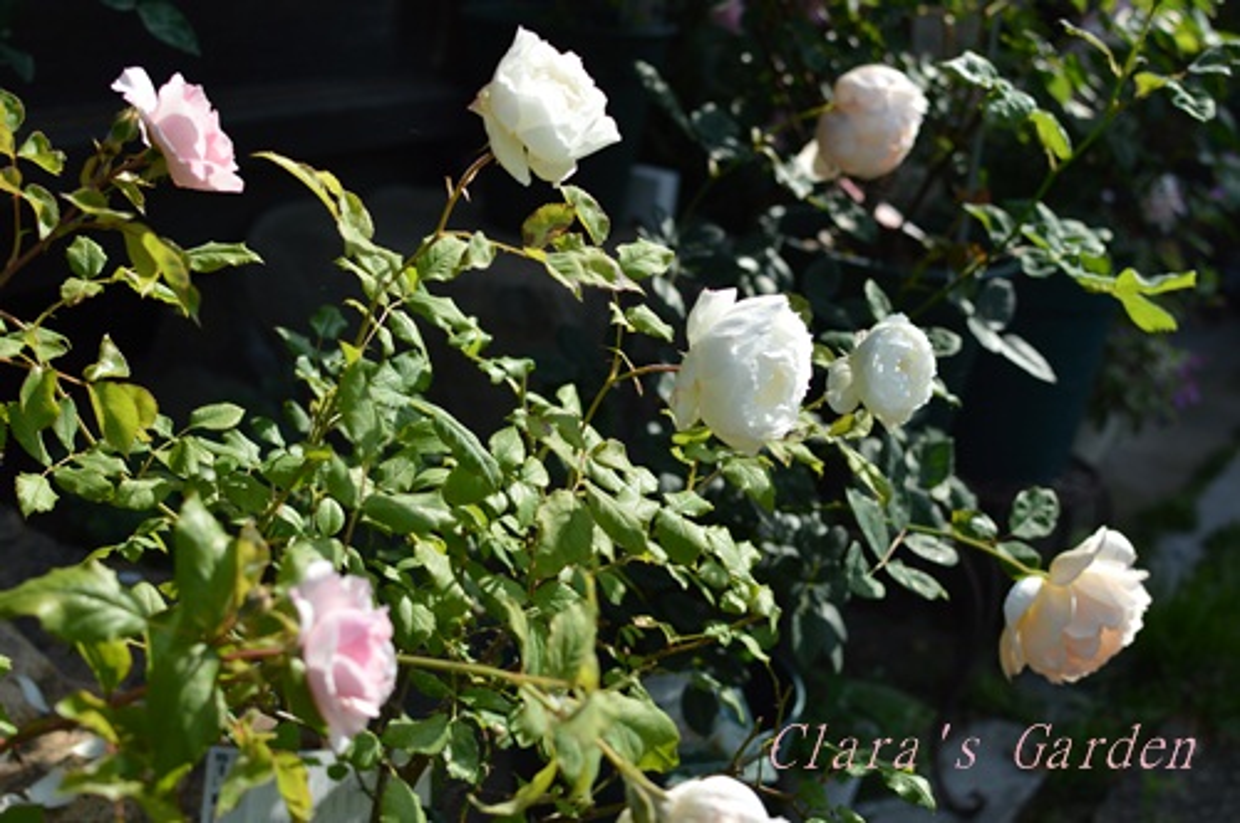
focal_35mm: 52
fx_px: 1806
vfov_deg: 25.7
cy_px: 412
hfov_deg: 37.9
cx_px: 620
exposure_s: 1/640
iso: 100
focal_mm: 35
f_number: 4
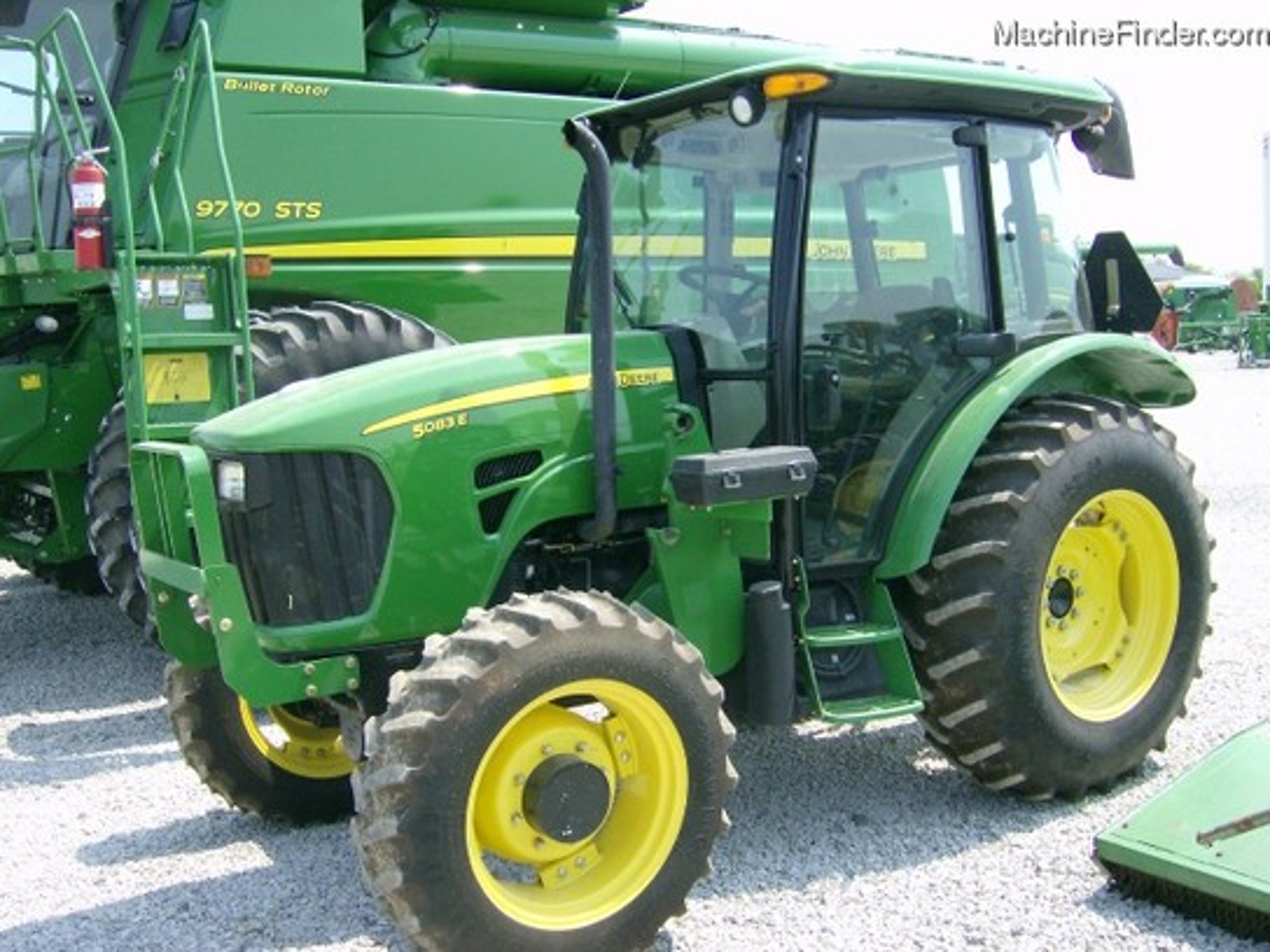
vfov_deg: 39.7
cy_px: 476
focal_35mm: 36
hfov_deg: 51.4
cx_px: 635
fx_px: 1321
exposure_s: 1/294
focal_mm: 6
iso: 100
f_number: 4.7
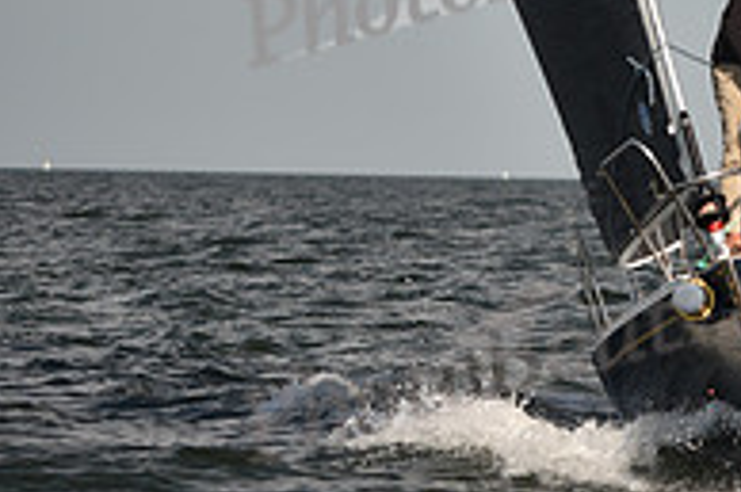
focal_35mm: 347
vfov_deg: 4.0
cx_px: 982
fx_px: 7136
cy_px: 113
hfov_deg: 5.9
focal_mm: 116
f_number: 2.8
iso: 250
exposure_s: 1/3200
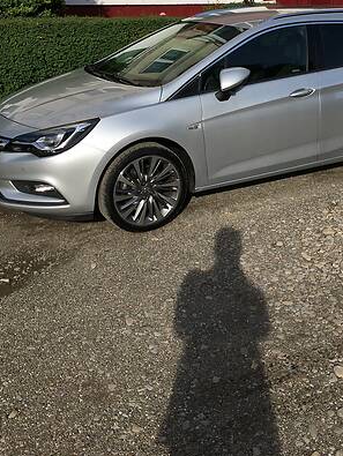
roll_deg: -0.2
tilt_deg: -11.3
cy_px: 115
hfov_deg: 32.6
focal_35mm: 44
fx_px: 580
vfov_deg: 41.7
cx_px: 233
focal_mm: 4.2
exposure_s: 1/1923
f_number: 2.2
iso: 25
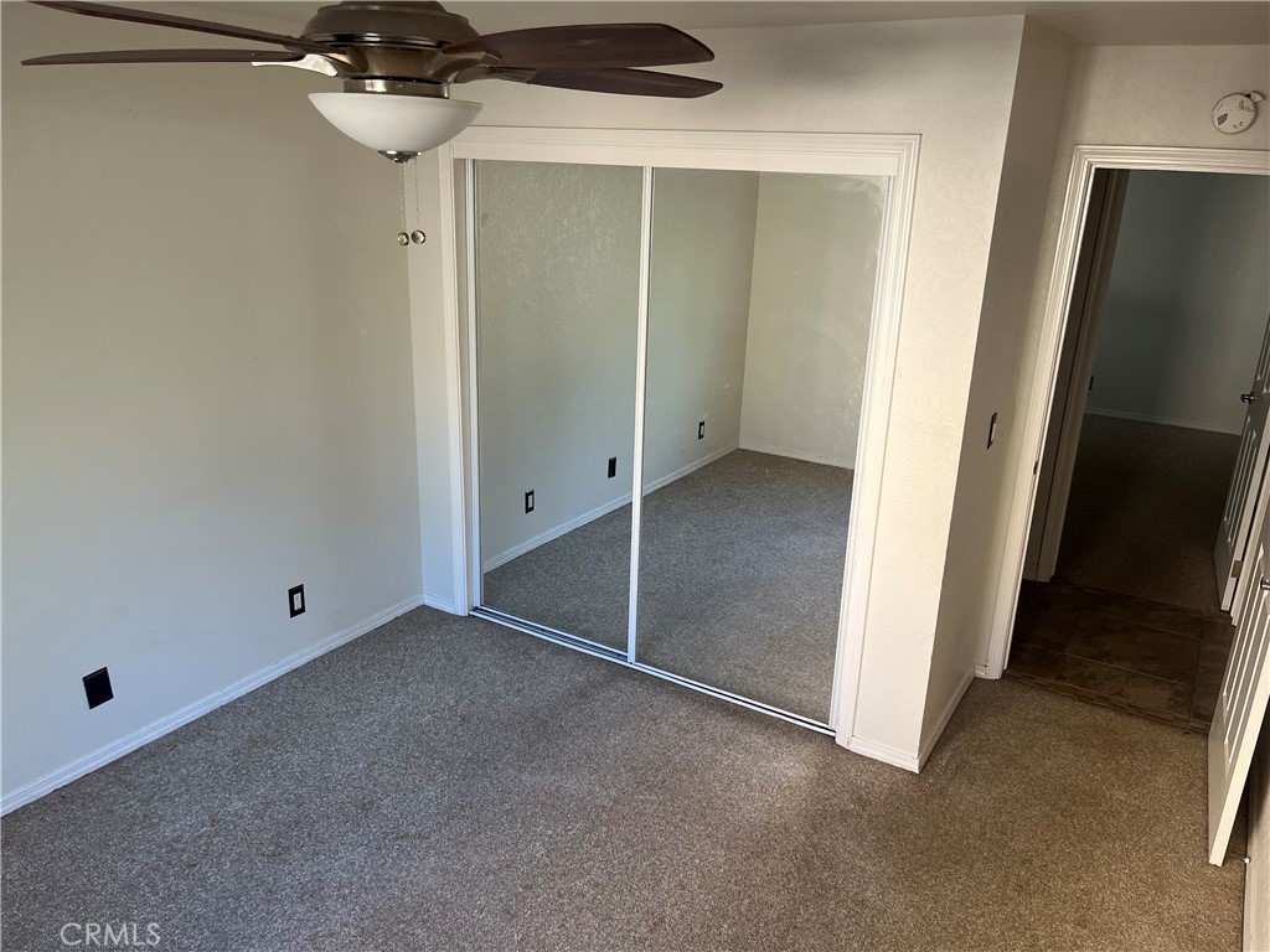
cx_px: 635
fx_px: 954
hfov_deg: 67.3
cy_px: 476
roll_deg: -2.1
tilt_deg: -18.4
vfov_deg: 53.1
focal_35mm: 26
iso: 125
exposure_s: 1/121
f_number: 1.6
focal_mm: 5.1
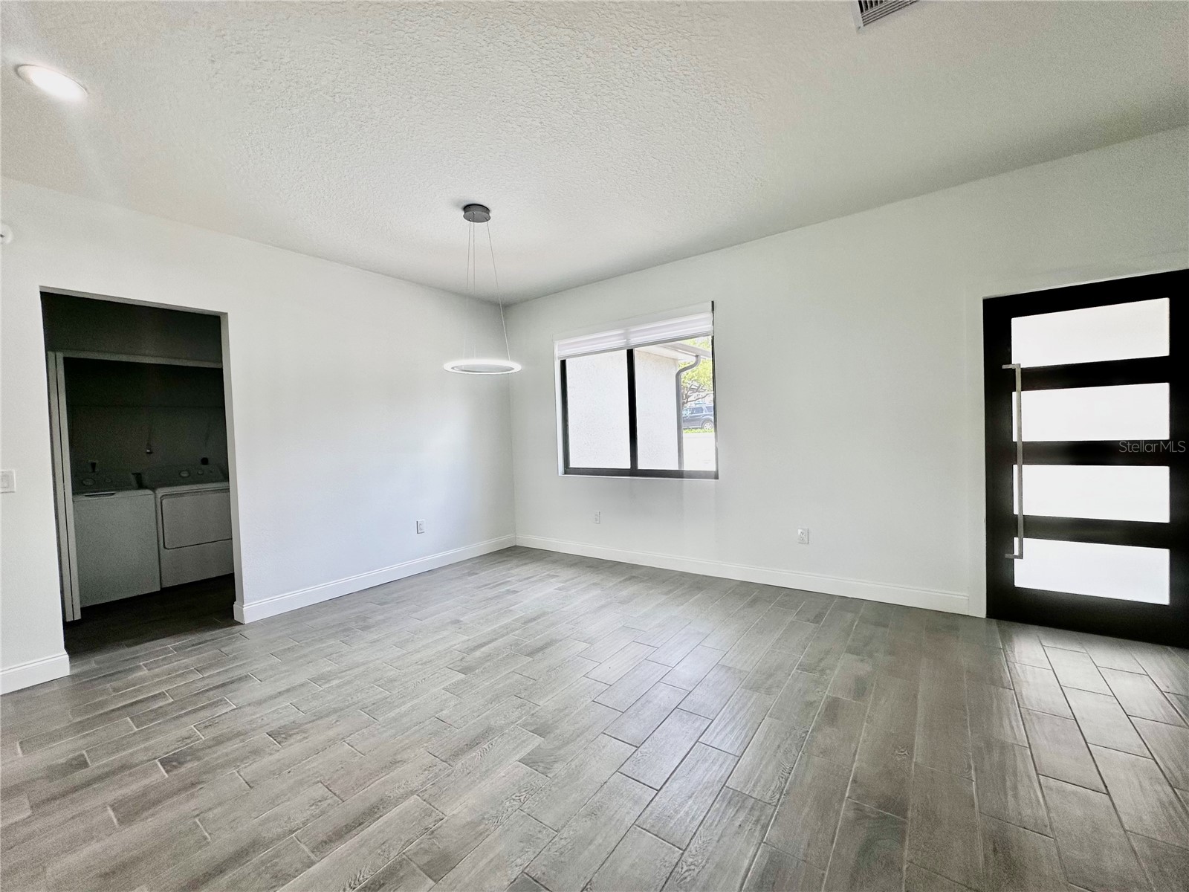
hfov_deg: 102.1
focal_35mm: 14
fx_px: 481
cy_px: 446
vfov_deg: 85.7
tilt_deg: -1.7
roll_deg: +1.7
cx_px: 594
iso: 80
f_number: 2.2
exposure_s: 1/120
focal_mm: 2.22
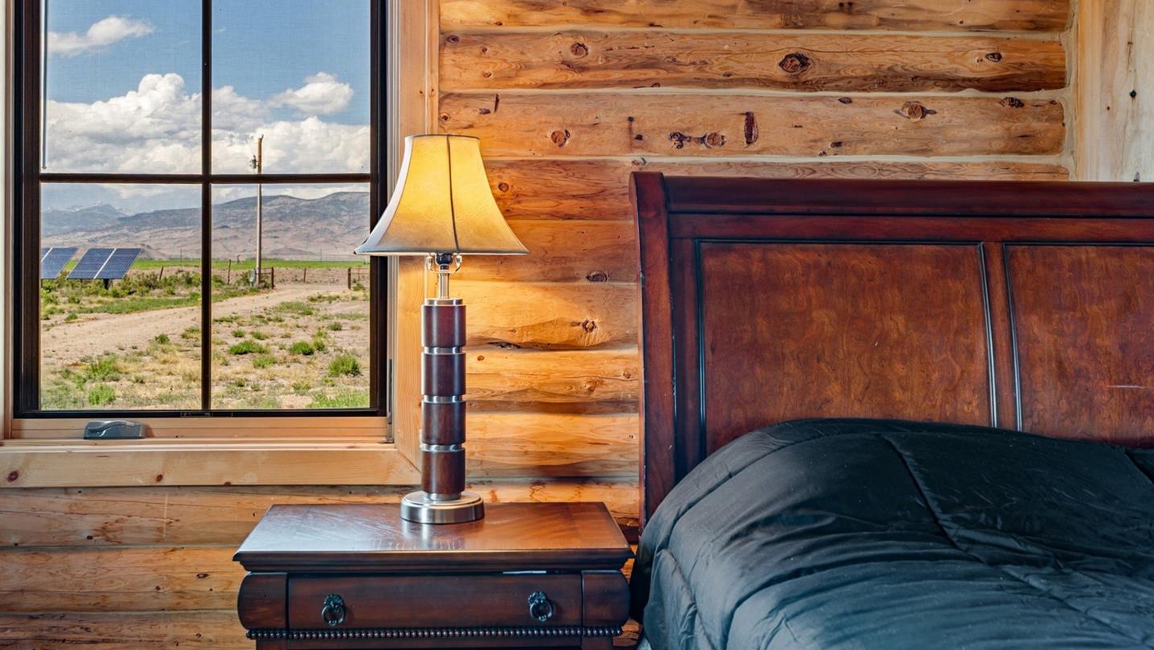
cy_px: 300
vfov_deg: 29.0
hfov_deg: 49.3
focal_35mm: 41
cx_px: 516
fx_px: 1255
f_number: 8
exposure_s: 2
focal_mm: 35
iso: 100
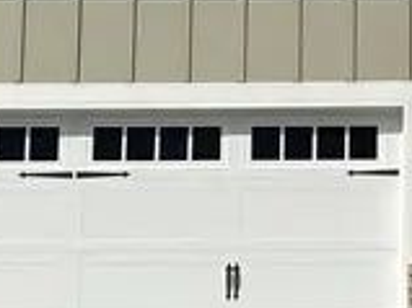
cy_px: -57
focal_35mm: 161
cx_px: 542
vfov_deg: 9.1
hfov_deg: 11.9
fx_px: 1915
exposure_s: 1/9174
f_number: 1.6
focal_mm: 5.1
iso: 32
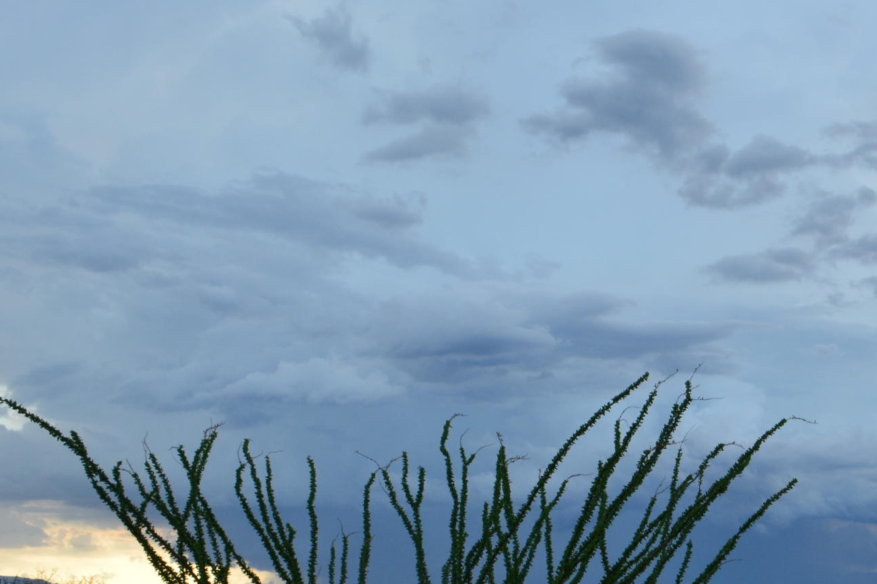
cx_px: 852
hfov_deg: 30.0
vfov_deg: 20.9
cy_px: 570
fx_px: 1534
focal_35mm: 63
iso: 200
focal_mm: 18
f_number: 10
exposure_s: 1/60
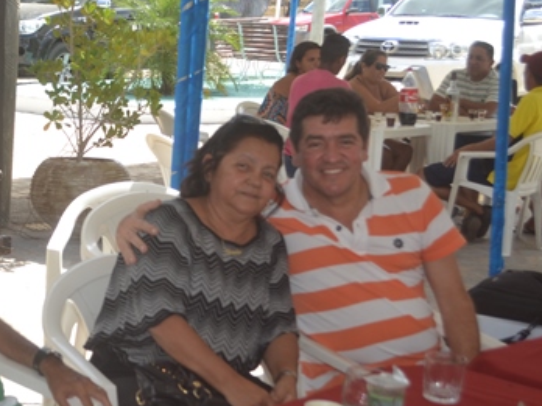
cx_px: 62
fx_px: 1331
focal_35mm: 85
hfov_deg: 22.5
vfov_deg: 17.3
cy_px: 282
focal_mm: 32
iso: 100
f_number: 5
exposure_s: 1/200
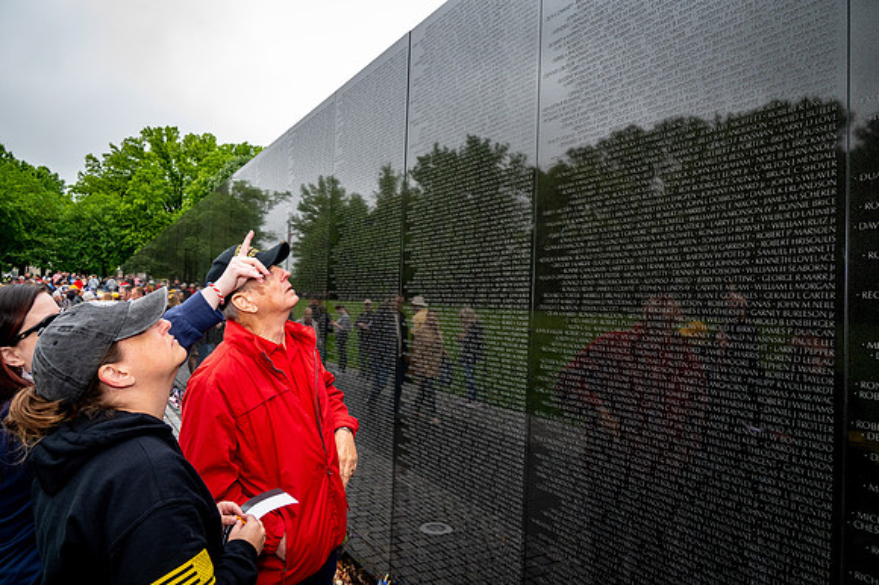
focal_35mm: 24
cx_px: 440
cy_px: 292
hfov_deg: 73.8
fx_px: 586
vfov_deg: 53.1
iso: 1250
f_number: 8
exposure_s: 1/640
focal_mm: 24
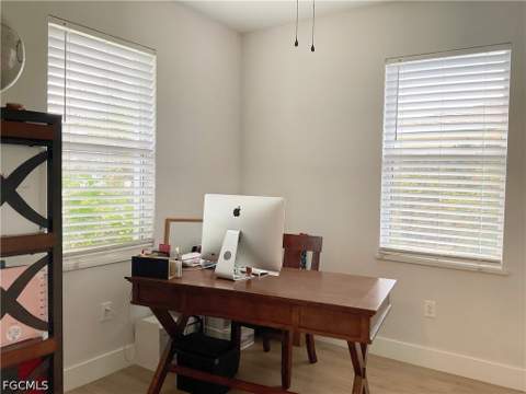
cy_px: 197
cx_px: 263
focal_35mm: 29
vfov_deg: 48.2
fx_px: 441
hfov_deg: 61.7
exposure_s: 1/60
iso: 40
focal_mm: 3
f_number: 1.8
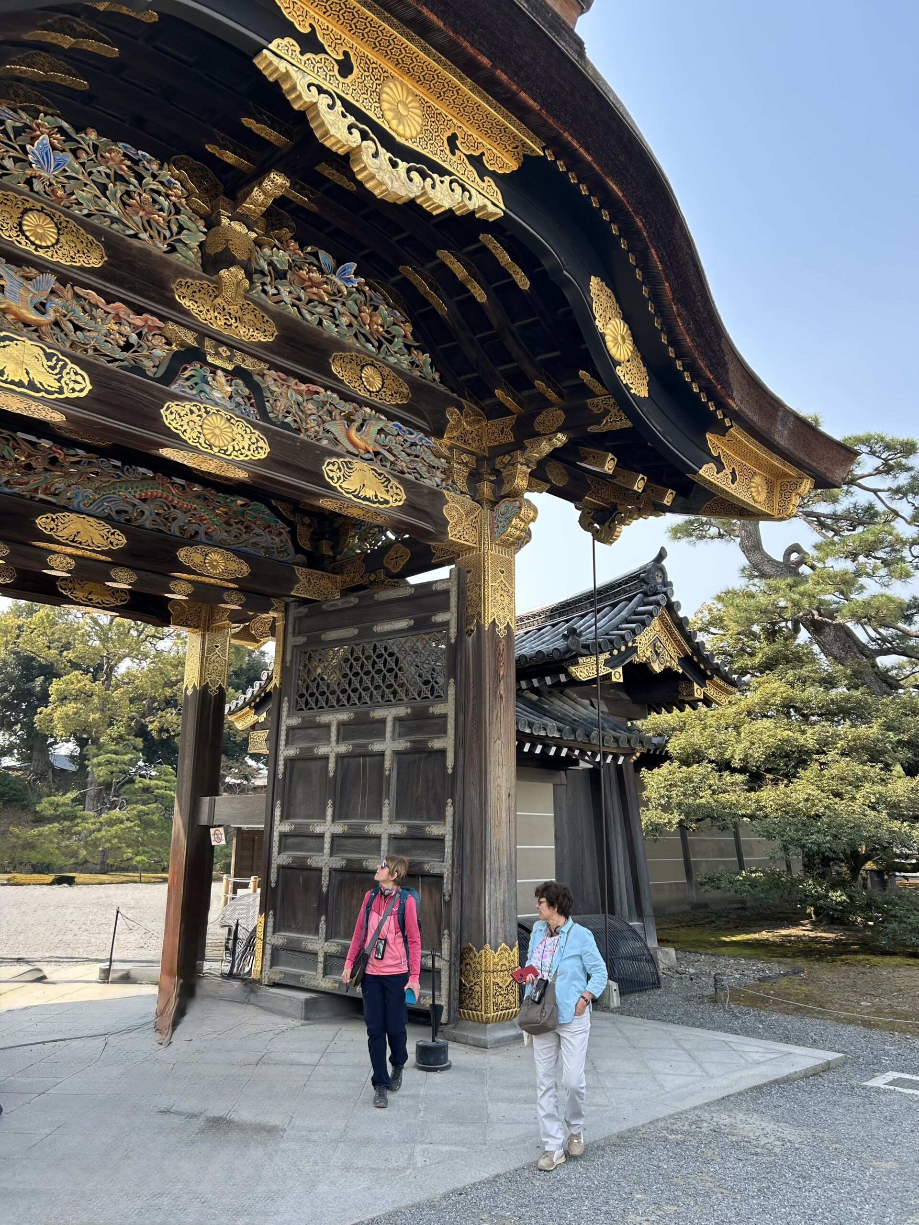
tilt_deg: +16.0
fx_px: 920
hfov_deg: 53.1
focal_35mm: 26
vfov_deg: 67.3
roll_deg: -0.2
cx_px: 460
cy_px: 612
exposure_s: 1/696
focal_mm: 5.7
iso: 50
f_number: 1.5
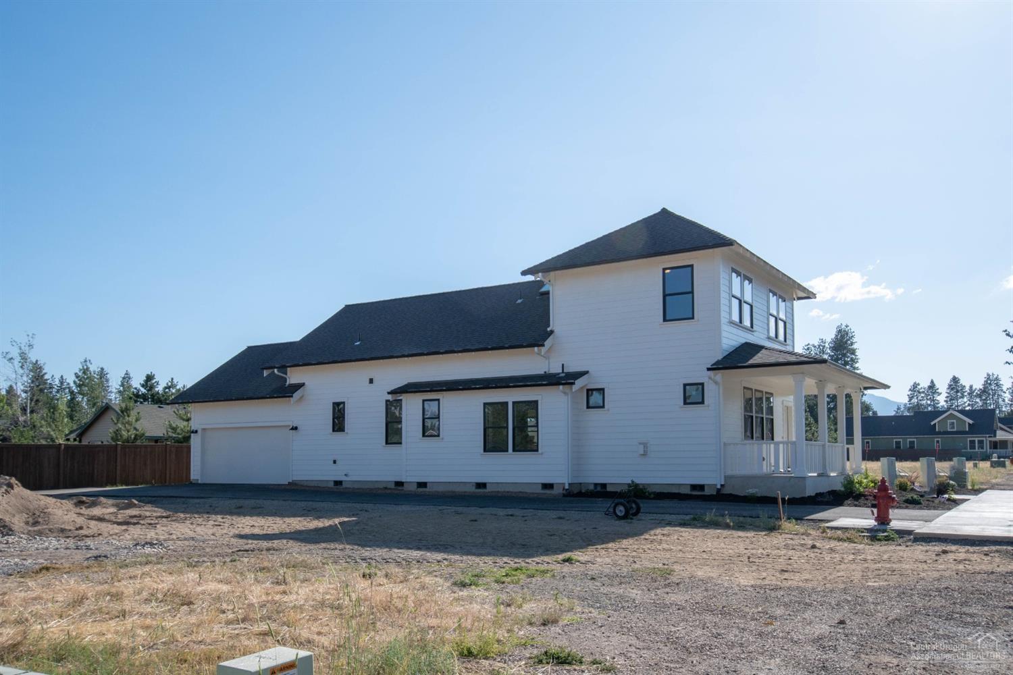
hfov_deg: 61.9
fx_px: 844
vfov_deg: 43.6
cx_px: 506
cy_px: 338
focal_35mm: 30
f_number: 10
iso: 100
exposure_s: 1/400
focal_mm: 20
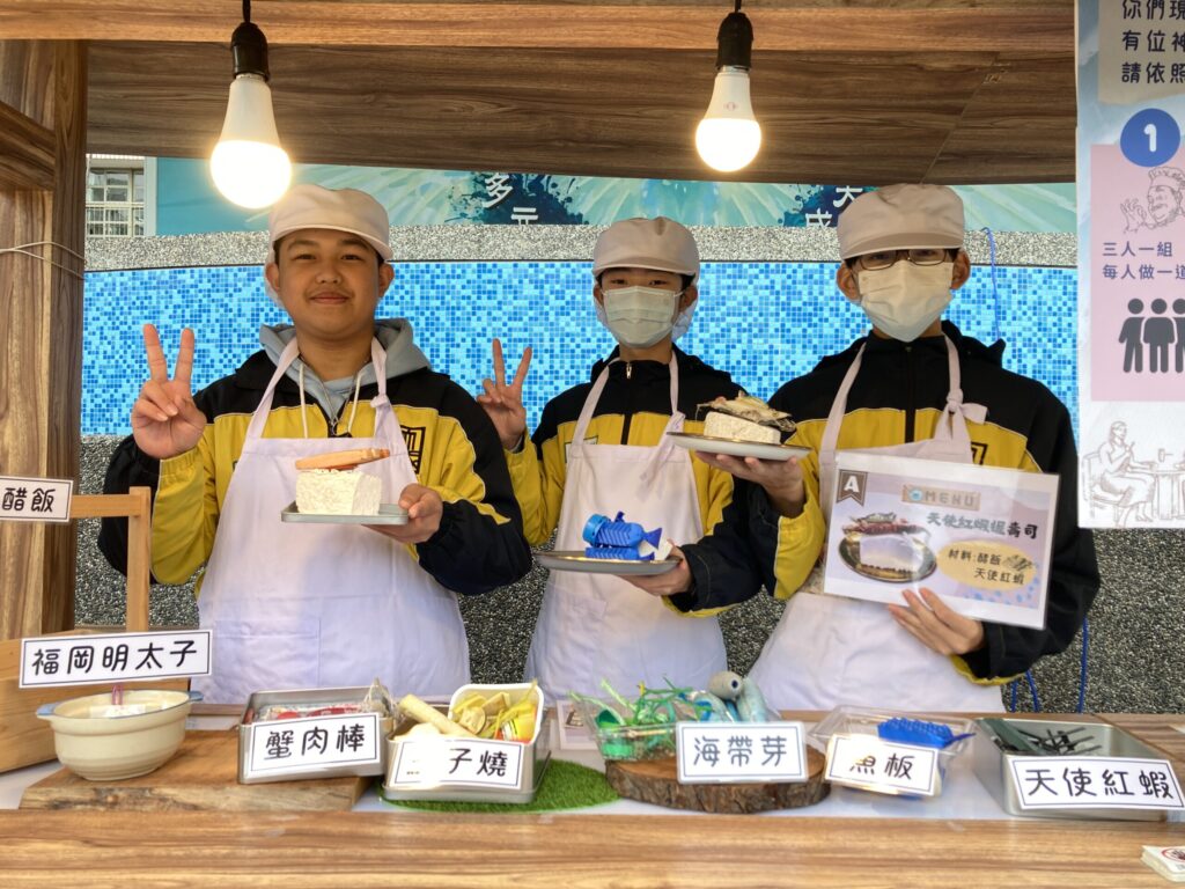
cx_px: 592
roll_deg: -1.1
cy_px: 444
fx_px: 959
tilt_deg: +0.8
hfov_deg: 63.4
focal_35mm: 28
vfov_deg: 49.7
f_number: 1.8
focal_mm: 3.99
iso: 32
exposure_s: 1/120
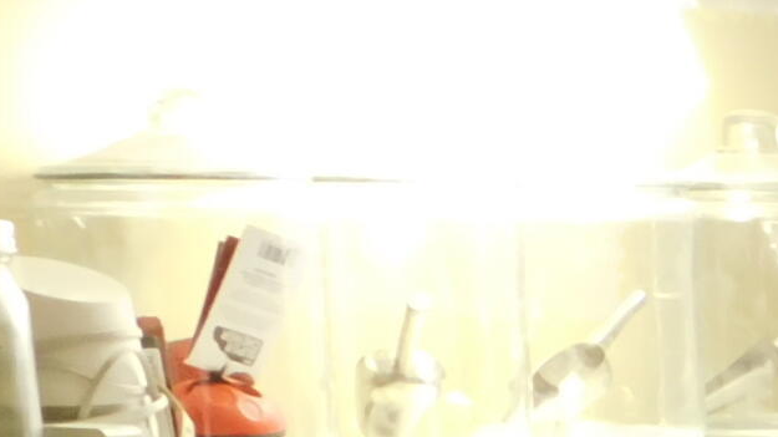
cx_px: 1397
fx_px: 3238
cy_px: 1260
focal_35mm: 157
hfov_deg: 12.5
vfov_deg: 7.0
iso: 400
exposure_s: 1/15
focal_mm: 5.3
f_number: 3.2
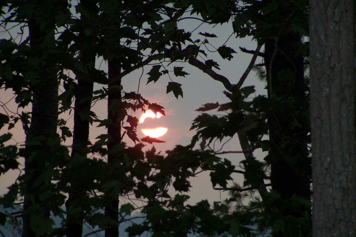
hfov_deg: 6.4
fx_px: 3164
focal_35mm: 320
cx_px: 178
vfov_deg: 4.3
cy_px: 122
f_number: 3.6
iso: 140
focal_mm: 51
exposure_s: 1/250
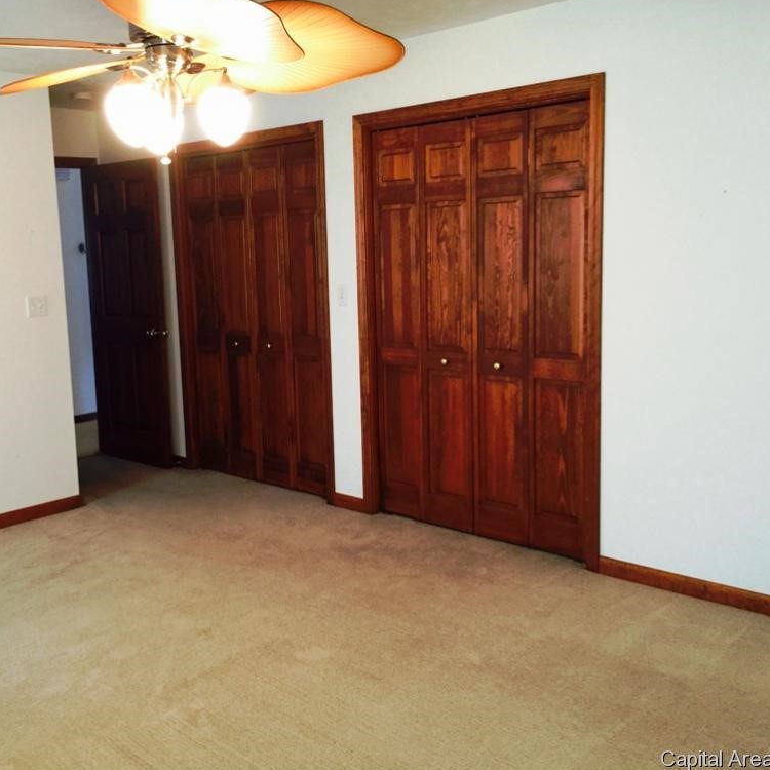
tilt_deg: -7.6
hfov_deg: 46.9
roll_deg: +1.1
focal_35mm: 35
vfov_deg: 47.2
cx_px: 295
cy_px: 380
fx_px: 881
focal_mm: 4.15
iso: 100
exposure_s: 1/10
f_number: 2.2
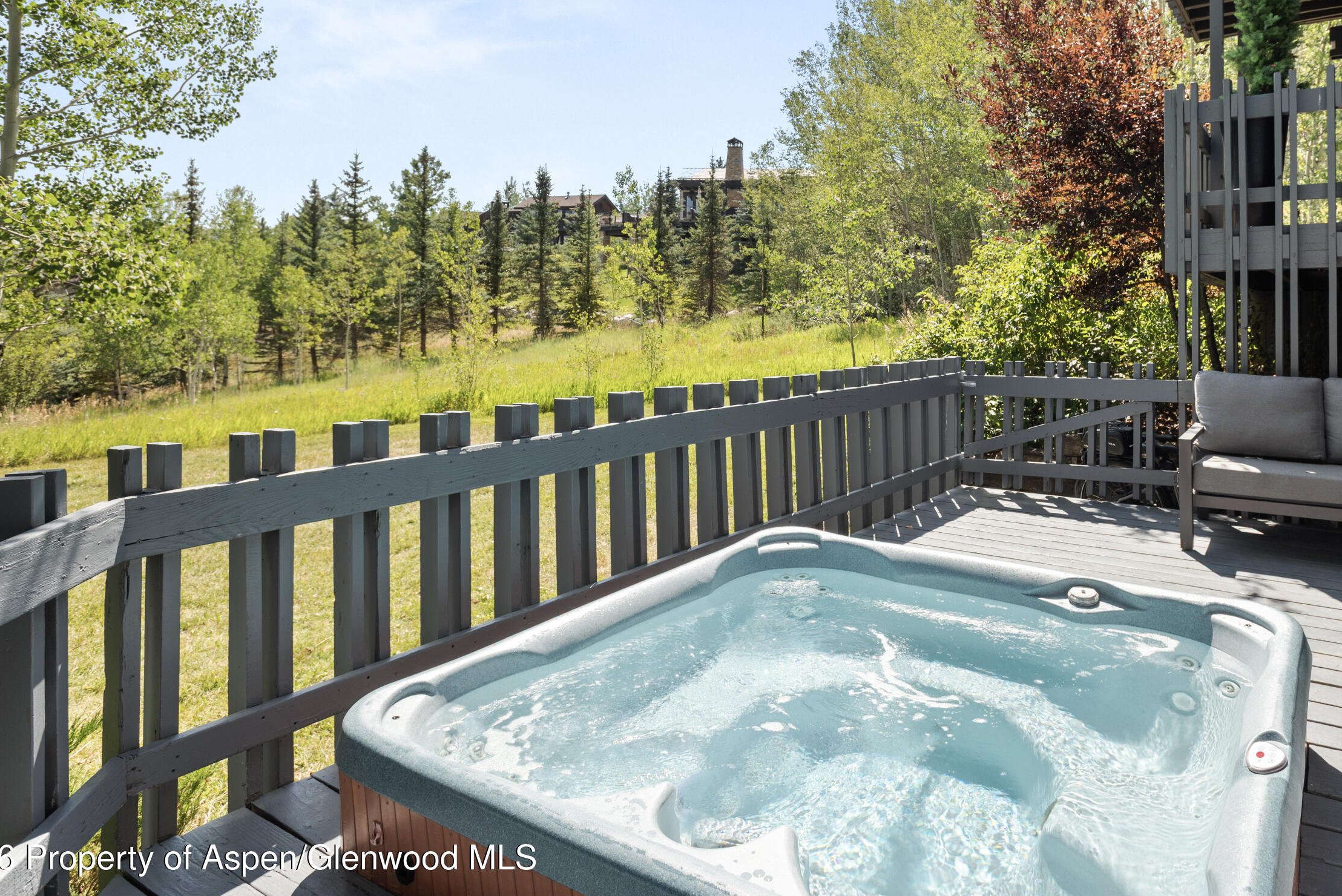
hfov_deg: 75.0
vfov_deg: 54.2
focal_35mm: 23
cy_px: 307
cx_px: 820
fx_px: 858
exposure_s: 1/80
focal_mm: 17
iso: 250
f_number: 7.1
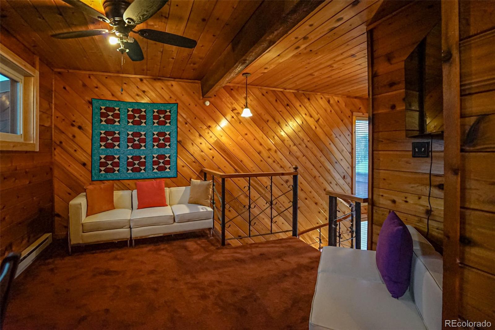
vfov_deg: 73.7
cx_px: 248
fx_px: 220
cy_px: 165
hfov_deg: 96.7
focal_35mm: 16
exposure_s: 1/160
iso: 6400
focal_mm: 16
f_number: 4
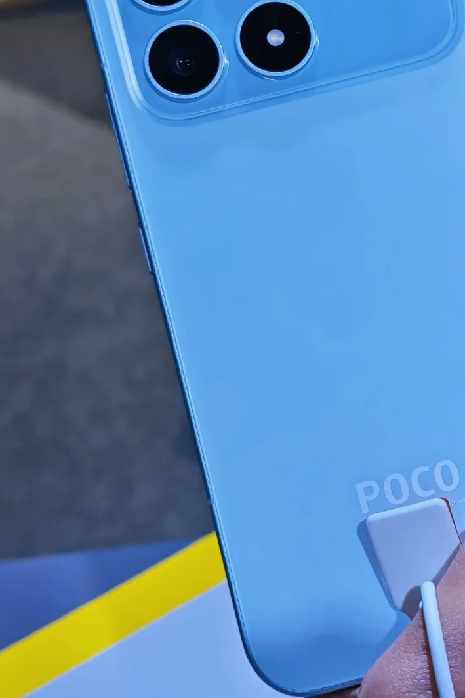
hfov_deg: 14.7
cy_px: 253
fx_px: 1743
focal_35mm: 90
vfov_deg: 22.6
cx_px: 569
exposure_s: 1/120
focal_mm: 5.4
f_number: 1.6
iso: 80
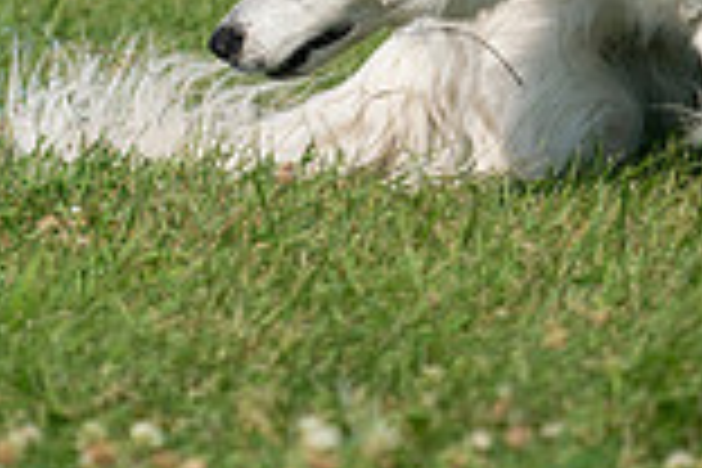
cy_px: -358
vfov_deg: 1.9
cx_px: 324
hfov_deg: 2.8
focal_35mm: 742
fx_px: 14468
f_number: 5.6
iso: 400
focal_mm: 200
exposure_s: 1/4000
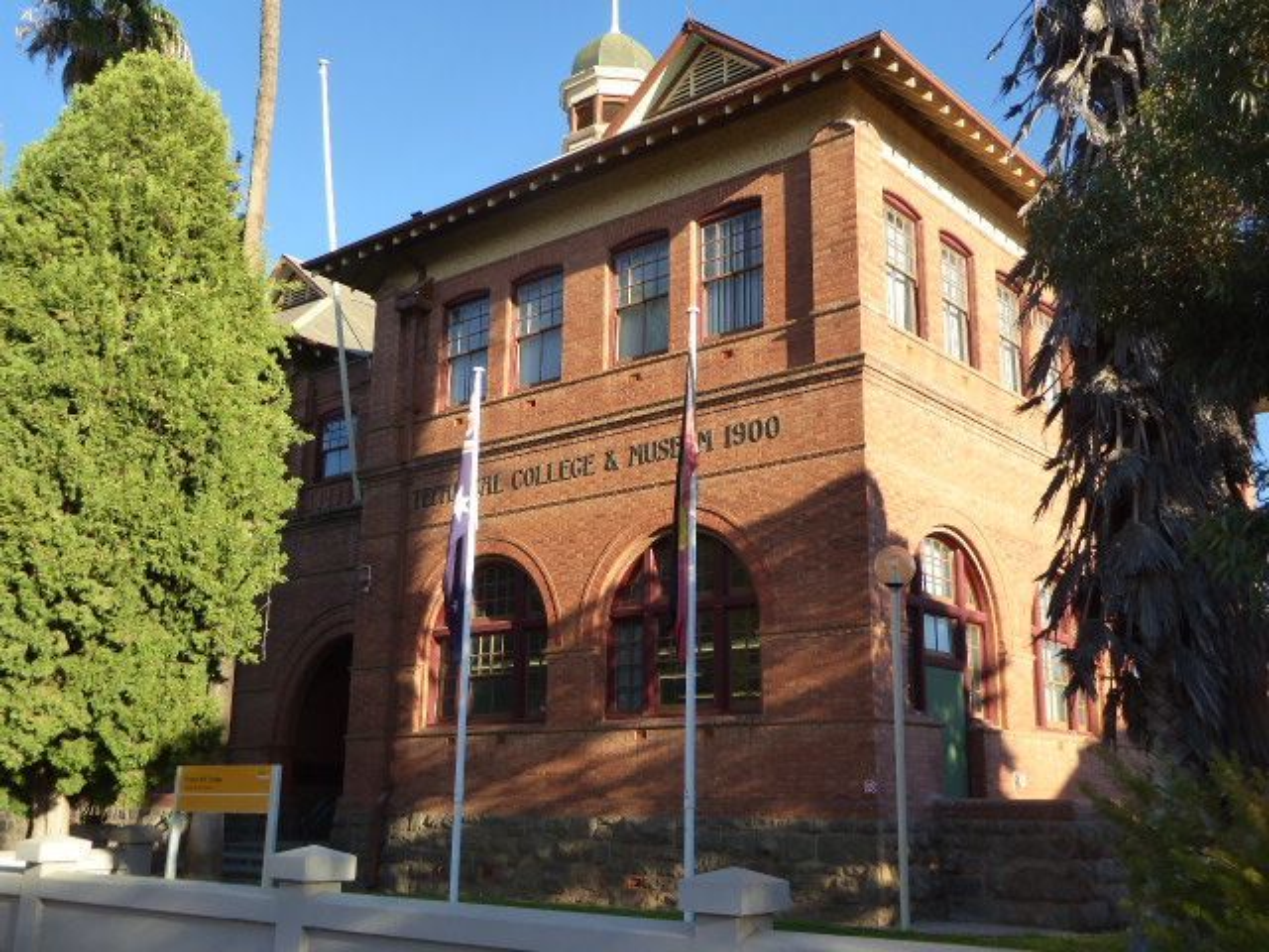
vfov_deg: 39.7
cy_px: 476
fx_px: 1320
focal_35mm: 36
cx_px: 634
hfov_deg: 51.4
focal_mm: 6.3
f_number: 3.7
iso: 125
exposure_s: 1/320
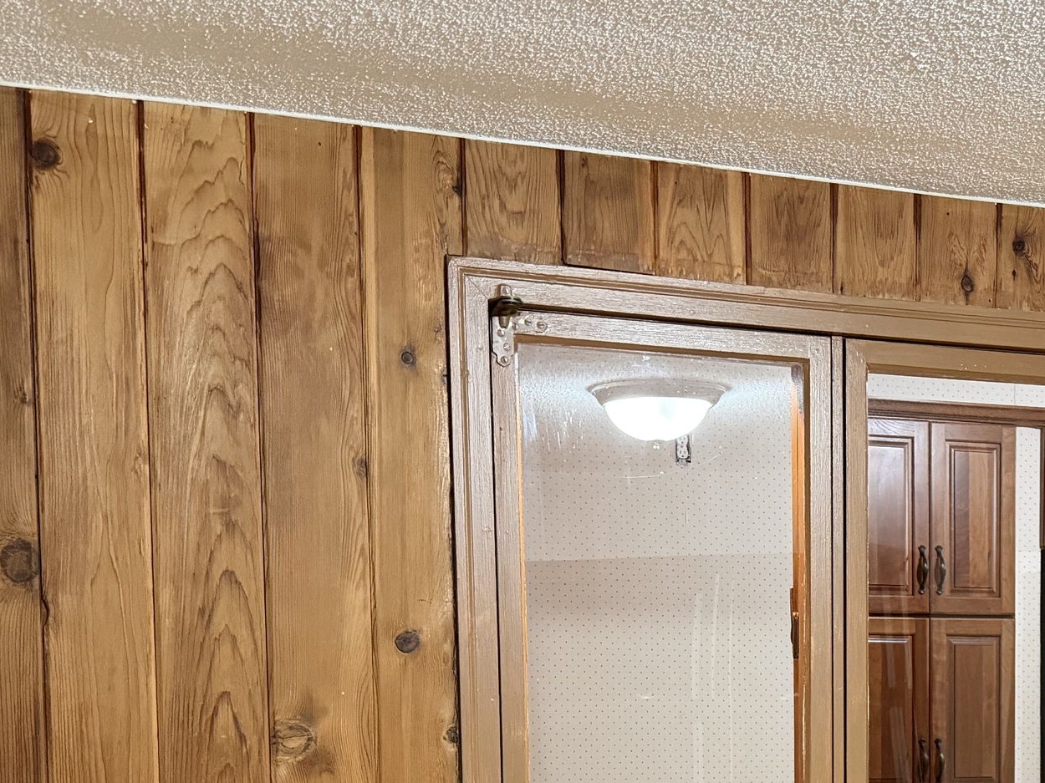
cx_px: 918
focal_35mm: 59
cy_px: 834
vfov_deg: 23.5
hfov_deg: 31.4
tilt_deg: -4.6
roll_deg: -0.5
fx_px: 1781
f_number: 1.78
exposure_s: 1/60
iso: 640
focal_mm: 6.76
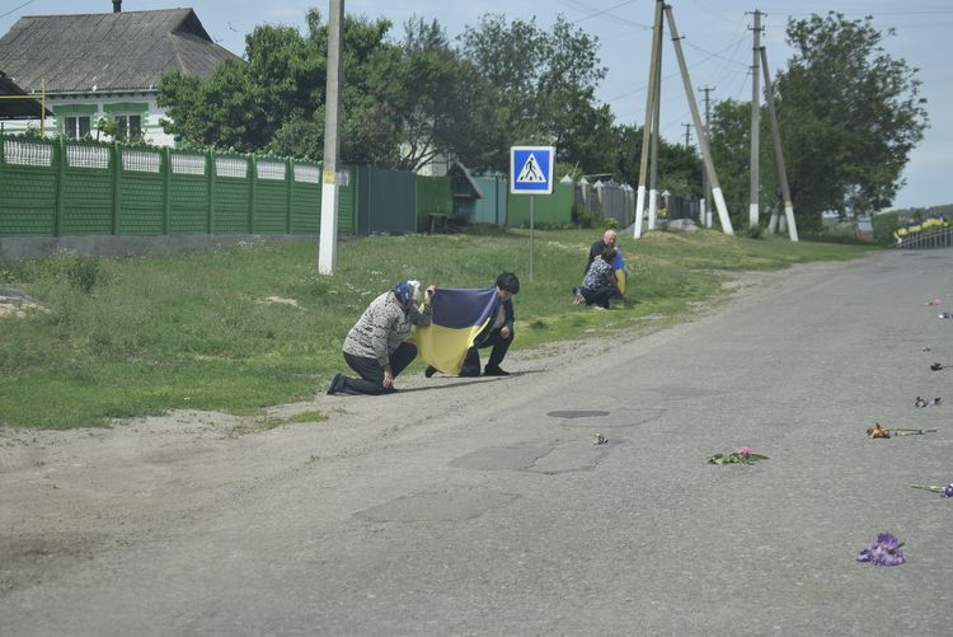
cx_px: 476
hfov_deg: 24.6
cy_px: 318
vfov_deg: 16.6
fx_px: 2185
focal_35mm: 82
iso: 200
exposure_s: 1/800
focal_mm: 55
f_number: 5.6
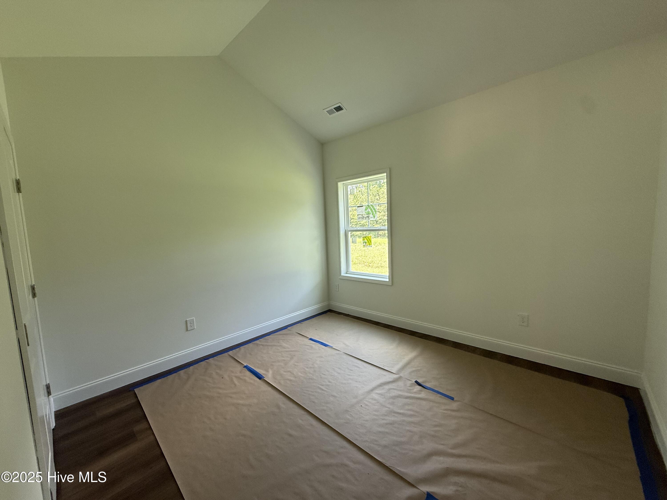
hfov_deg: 102.1
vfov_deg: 85.7
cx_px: 334
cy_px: 250
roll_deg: +2.3
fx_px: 270
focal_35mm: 14
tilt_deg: -5.3
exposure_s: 1/99
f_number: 2.2
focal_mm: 2.22
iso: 125
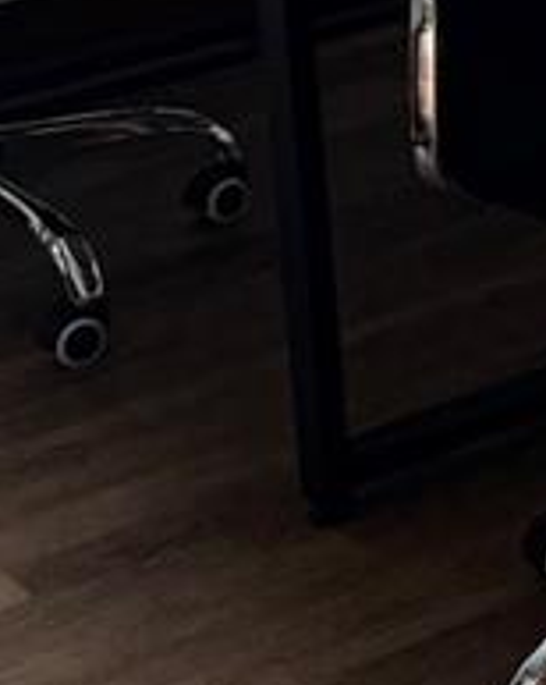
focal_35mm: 158
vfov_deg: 11.8
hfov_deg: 8.8
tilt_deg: -14.0
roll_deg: +0.0
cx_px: 1337
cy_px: -284
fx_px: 3197
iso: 40
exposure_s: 1/120
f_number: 1.5
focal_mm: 5.7
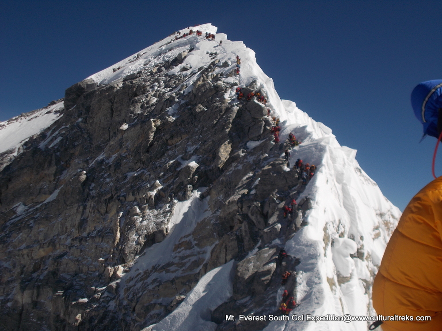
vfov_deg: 29.1
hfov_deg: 38.2
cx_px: 221
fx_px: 638
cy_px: 166
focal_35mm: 50
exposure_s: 1/250
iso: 80
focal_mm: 9
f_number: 11.3
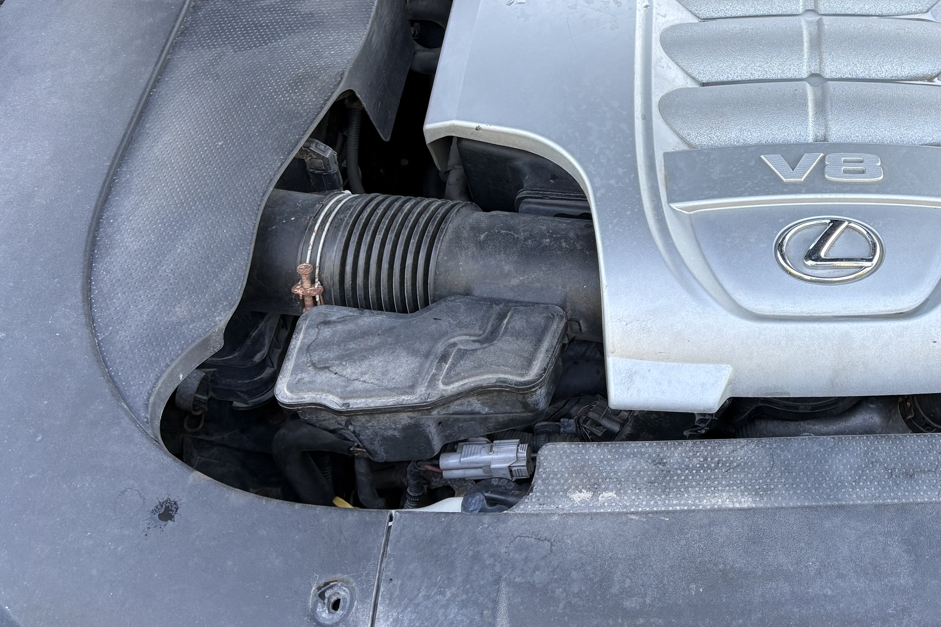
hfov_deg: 38.7
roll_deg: +1.0
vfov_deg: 27.5
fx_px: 1255
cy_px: 120
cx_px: 815
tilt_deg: -38.6
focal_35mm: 48
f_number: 1.6
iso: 80
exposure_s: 1/121
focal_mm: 5.96
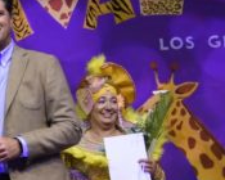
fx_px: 806
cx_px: -155
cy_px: 173
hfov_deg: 14.4
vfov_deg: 12.6
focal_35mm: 121
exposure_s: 1/100
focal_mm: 24
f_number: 2.8
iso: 320
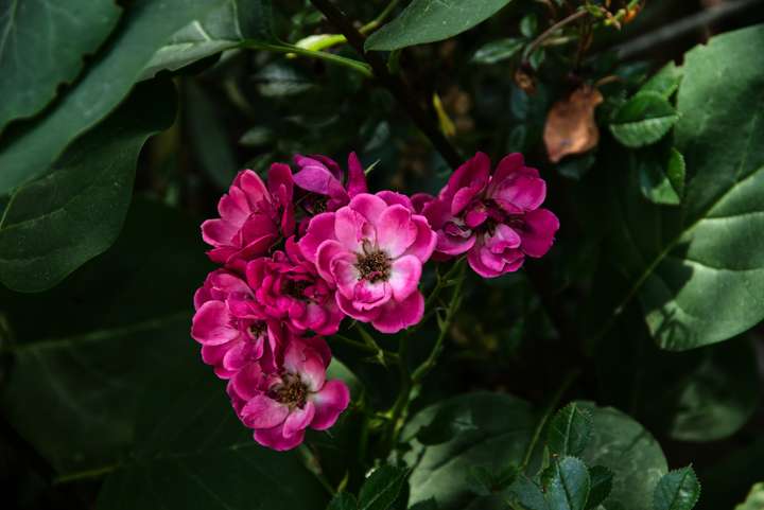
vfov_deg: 10.4
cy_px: 255
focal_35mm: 132
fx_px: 2803
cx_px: 382
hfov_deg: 15.5
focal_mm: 88
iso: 200
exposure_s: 1/160
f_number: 7.1
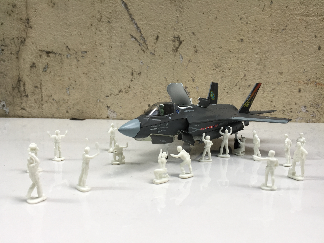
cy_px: 122
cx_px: 162
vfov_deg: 48.2
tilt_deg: -9.2
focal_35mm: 29
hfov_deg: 61.7
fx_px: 271
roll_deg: -2.7
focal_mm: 4.15
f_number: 2.2
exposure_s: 1/100
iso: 32
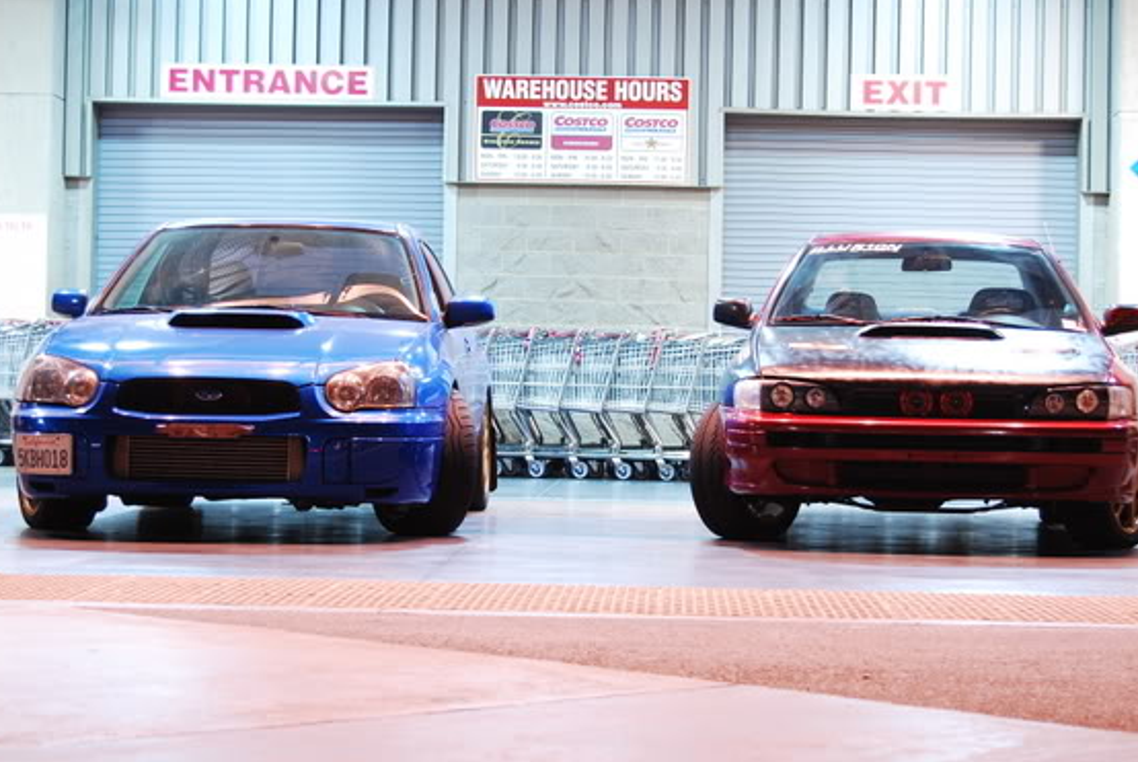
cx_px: 595
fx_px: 2627
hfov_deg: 24.4
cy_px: 398
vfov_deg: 16.5
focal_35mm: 83
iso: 100
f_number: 5.6
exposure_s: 8
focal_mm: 48
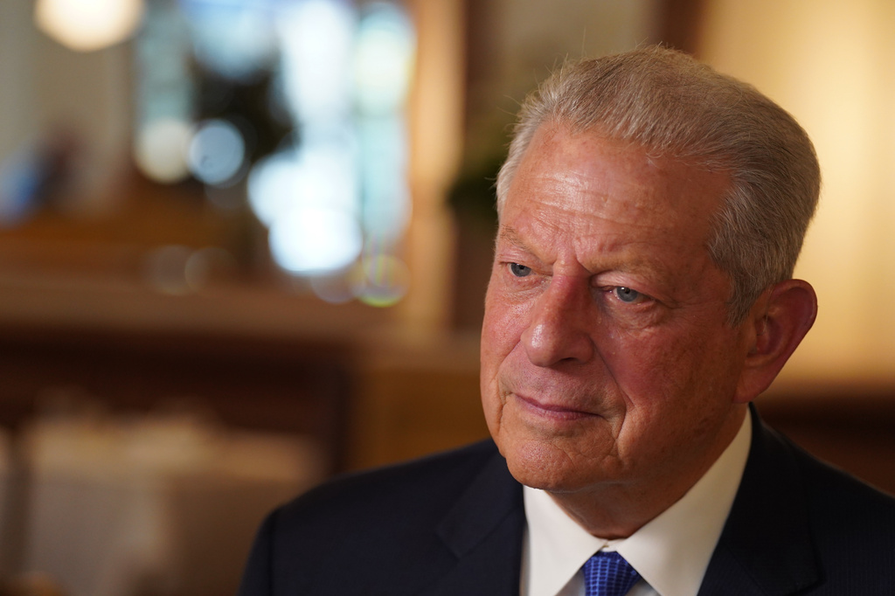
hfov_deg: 18.9
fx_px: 2684
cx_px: 448
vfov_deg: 12.7
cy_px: 298
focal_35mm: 108
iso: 2500
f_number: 2.8
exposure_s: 1/160
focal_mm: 108
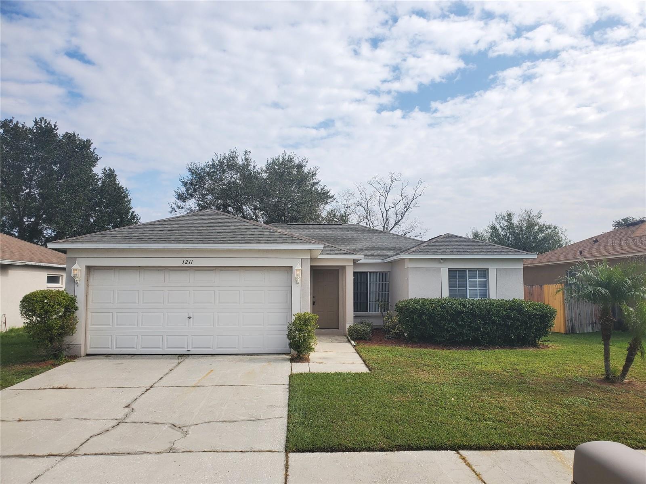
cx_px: 323
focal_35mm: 26
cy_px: 242
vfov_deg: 53.1
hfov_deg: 67.3
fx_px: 485
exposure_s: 1/2032
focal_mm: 4.3
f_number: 2.4
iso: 50
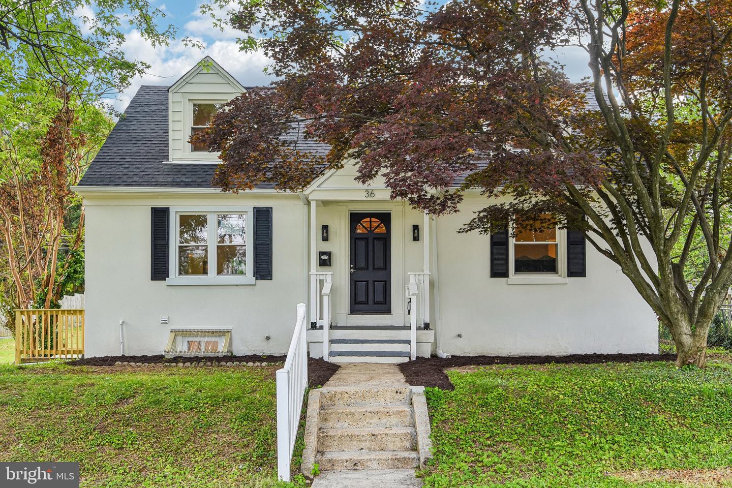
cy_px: 244
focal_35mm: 31
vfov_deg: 42.3
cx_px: 366
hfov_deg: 60.3
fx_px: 630
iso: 400
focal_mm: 31
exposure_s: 1/80
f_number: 8
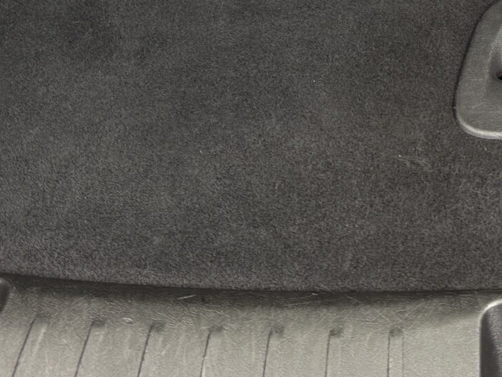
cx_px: 497
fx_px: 1232
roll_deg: +0.7
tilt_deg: -35.8
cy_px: -248
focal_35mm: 85
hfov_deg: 22.2
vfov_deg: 15.5
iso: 200
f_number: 1.78
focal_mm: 6.76
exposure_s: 1/243
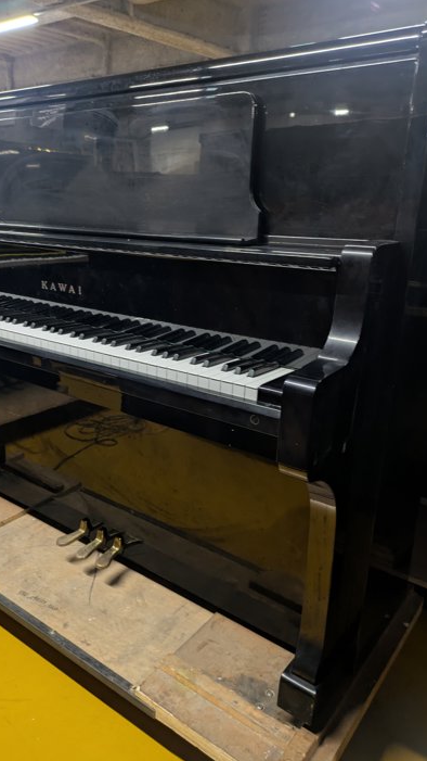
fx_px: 564
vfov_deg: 67.9
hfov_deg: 41.2
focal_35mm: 28
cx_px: 161
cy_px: 371
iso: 142
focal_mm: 5.43
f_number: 1.89
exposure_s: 1/25
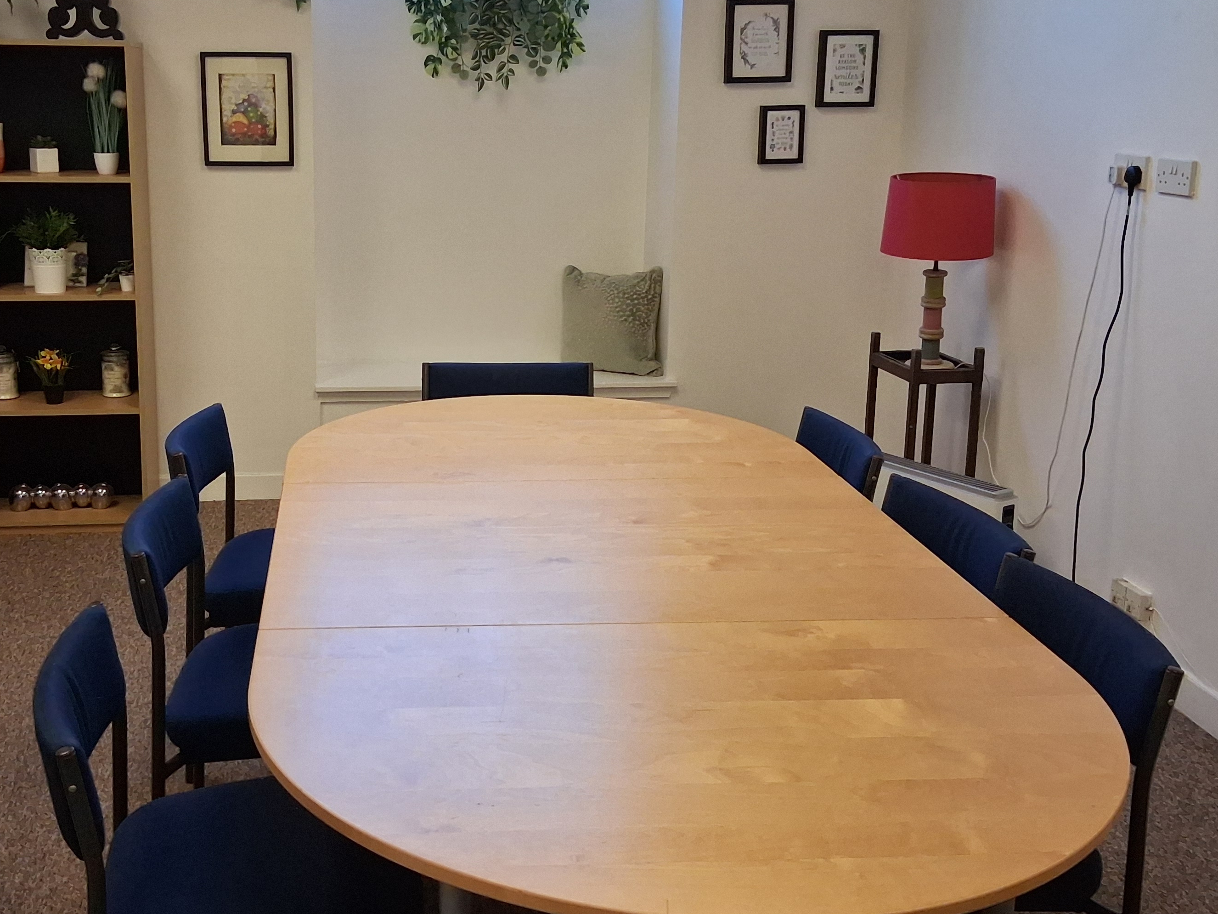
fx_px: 1407
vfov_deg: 35.8
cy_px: 366
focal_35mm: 40
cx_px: 468
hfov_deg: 46.4
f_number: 1.8
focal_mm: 3.98
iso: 250
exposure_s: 1/100
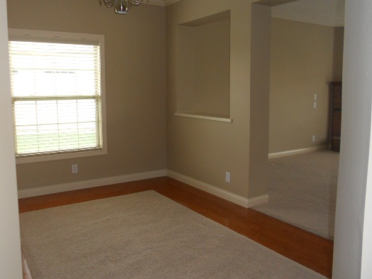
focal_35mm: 33
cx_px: 177
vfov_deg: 42.9
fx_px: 355
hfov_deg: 55.3
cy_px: 124
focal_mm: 4.9
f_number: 3.2
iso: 200
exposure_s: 1/25
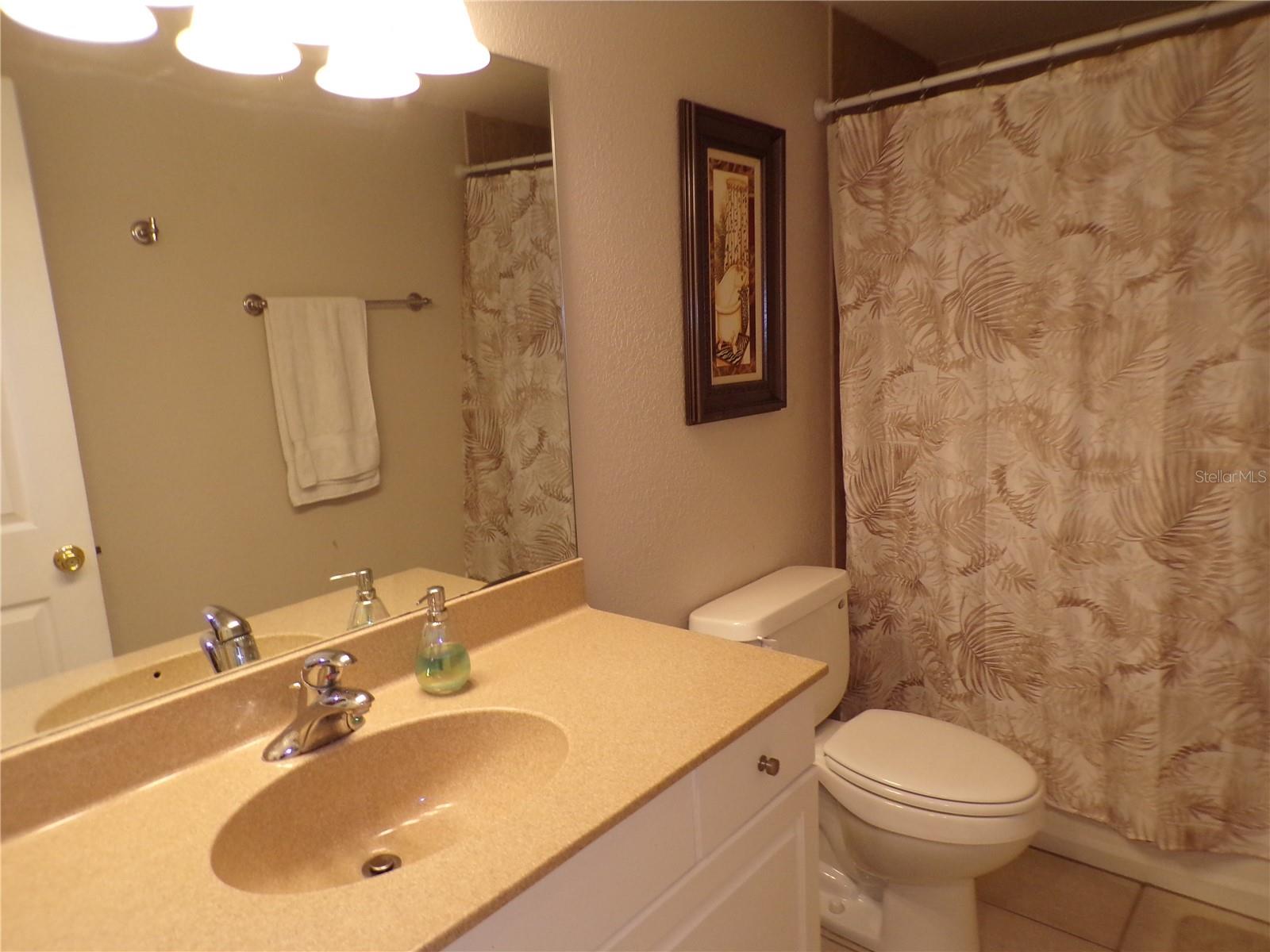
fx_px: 881
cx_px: 635
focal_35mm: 24
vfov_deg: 56.8
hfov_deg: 71.6
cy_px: 476
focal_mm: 4.3
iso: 200
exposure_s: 1/34
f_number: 3
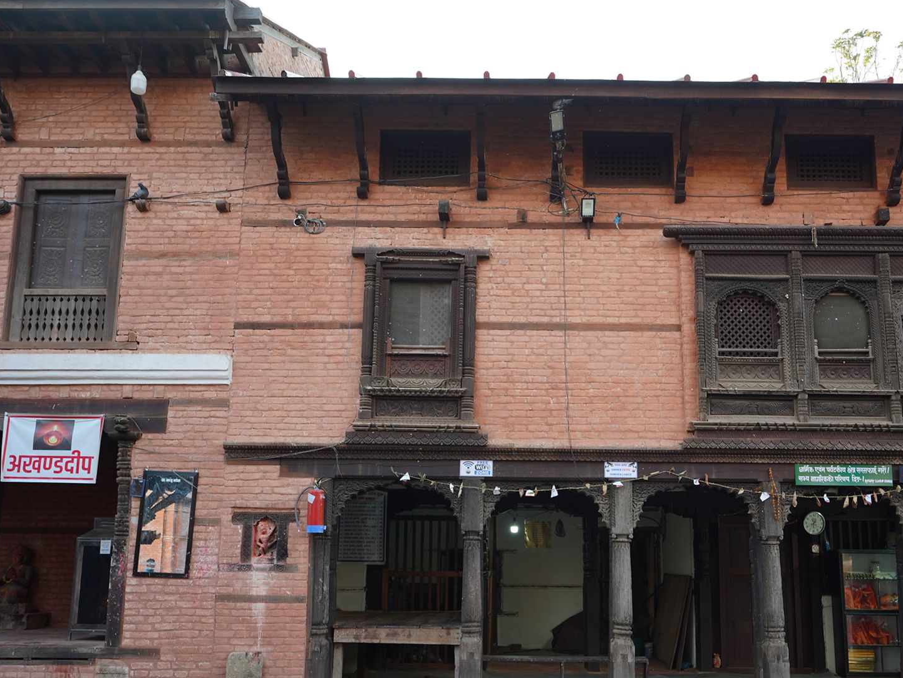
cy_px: 414
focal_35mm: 32
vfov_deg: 43.9
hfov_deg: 56.6
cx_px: 513
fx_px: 835
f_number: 3.2
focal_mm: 24
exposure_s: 1/100
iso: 200
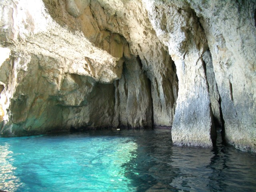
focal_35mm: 35
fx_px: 259
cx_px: 128
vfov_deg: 40.7
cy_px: 96
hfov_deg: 52.6
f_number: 2.6
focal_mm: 5.8
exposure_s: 1/125
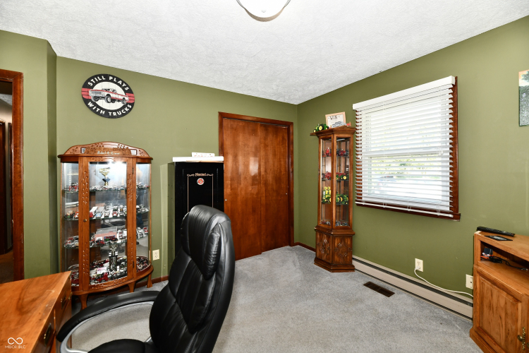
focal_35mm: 14
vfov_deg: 81.2
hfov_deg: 104.3
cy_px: 176
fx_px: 206
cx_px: 264
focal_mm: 14
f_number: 6.3
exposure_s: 1/60
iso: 640
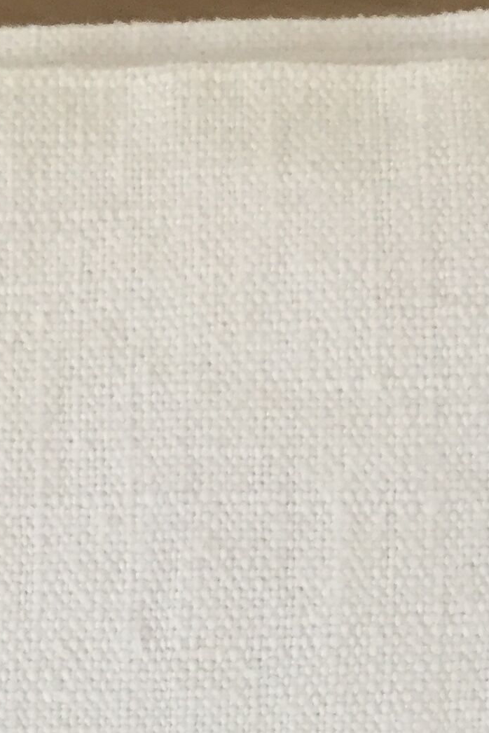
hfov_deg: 14.5
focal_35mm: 94
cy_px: 823
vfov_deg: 20.6
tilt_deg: -78.9
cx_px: 118
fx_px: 1915
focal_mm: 4.15
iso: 50
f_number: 2.2
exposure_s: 1/33
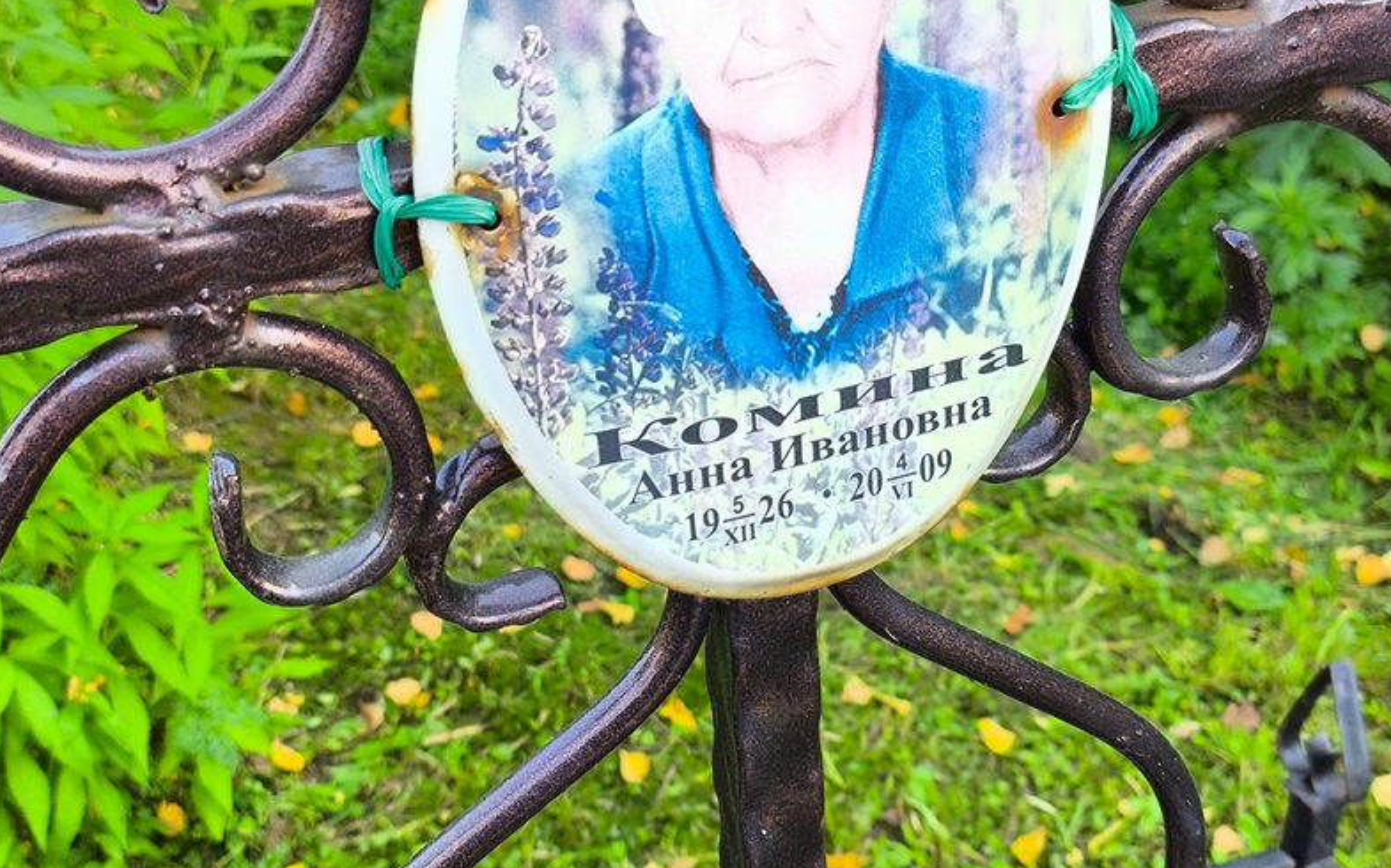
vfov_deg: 23.9
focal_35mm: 54
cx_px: 699
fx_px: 2046
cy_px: 514
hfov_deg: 37.5
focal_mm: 4.71
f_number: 1.7
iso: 50
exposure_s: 1/152
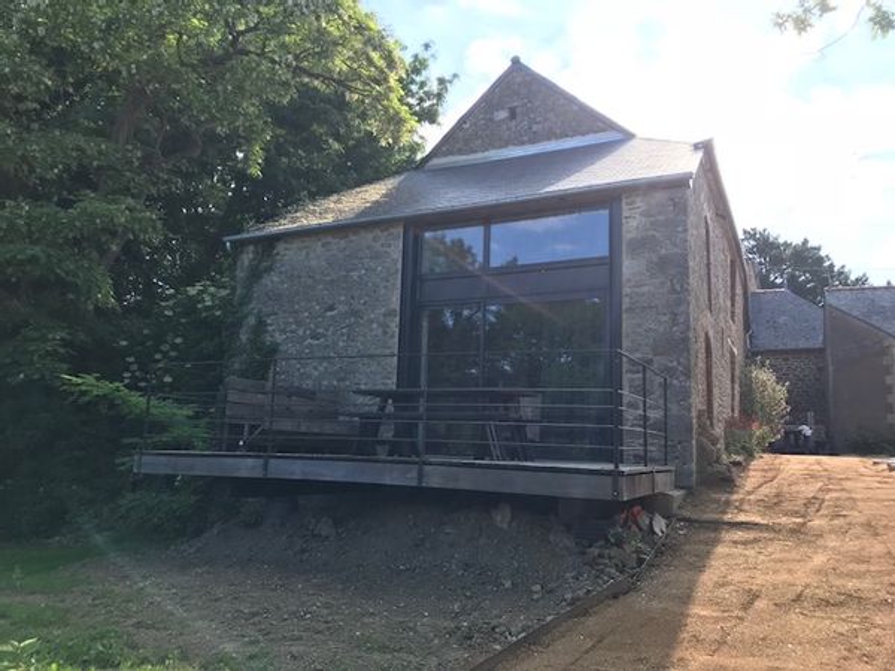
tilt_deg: +10.8
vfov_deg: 49.7
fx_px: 724
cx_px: 448
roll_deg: -1.7
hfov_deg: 63.4
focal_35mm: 28
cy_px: 336
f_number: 1.8
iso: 20
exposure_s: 1/665
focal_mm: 3.99
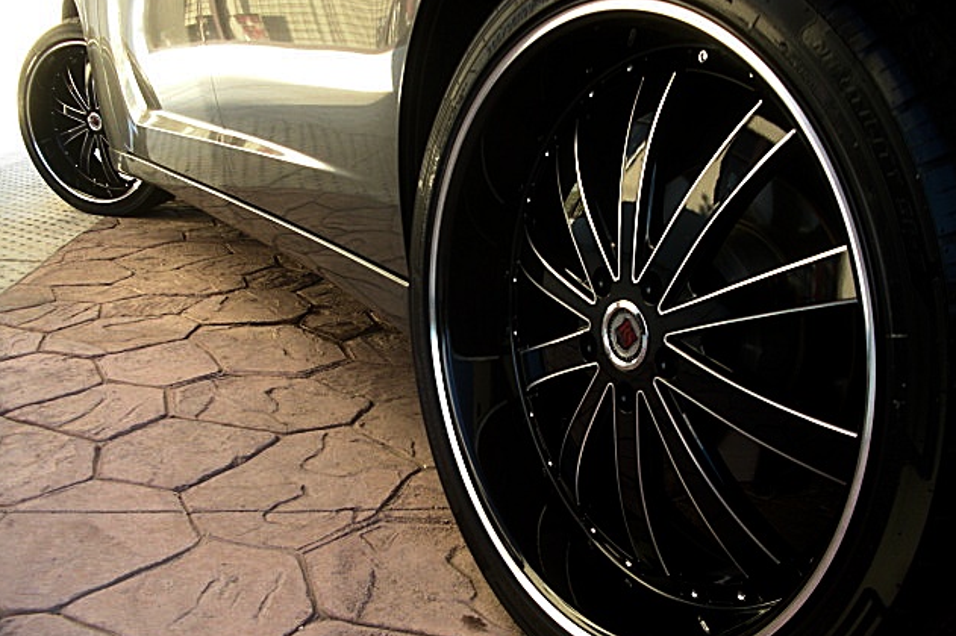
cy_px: 339
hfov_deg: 50.7
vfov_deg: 35.0
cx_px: 476
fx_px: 1009
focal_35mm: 38
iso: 100
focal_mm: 6.3
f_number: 2.8
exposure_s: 1/100
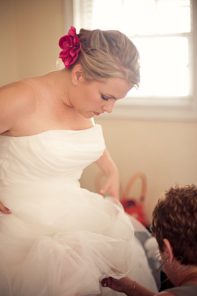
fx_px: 411
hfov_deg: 26.9
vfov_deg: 39.6
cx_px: 98
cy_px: 148
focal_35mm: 50
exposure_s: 1/250
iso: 400
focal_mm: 50
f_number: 1.4
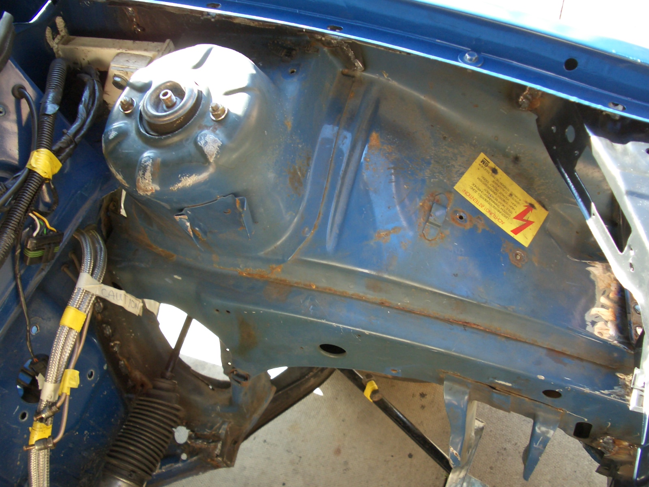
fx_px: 656
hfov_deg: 52.6
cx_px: 324
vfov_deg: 40.7
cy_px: 244
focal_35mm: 35
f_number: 2.6
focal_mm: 5.8
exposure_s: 1/100
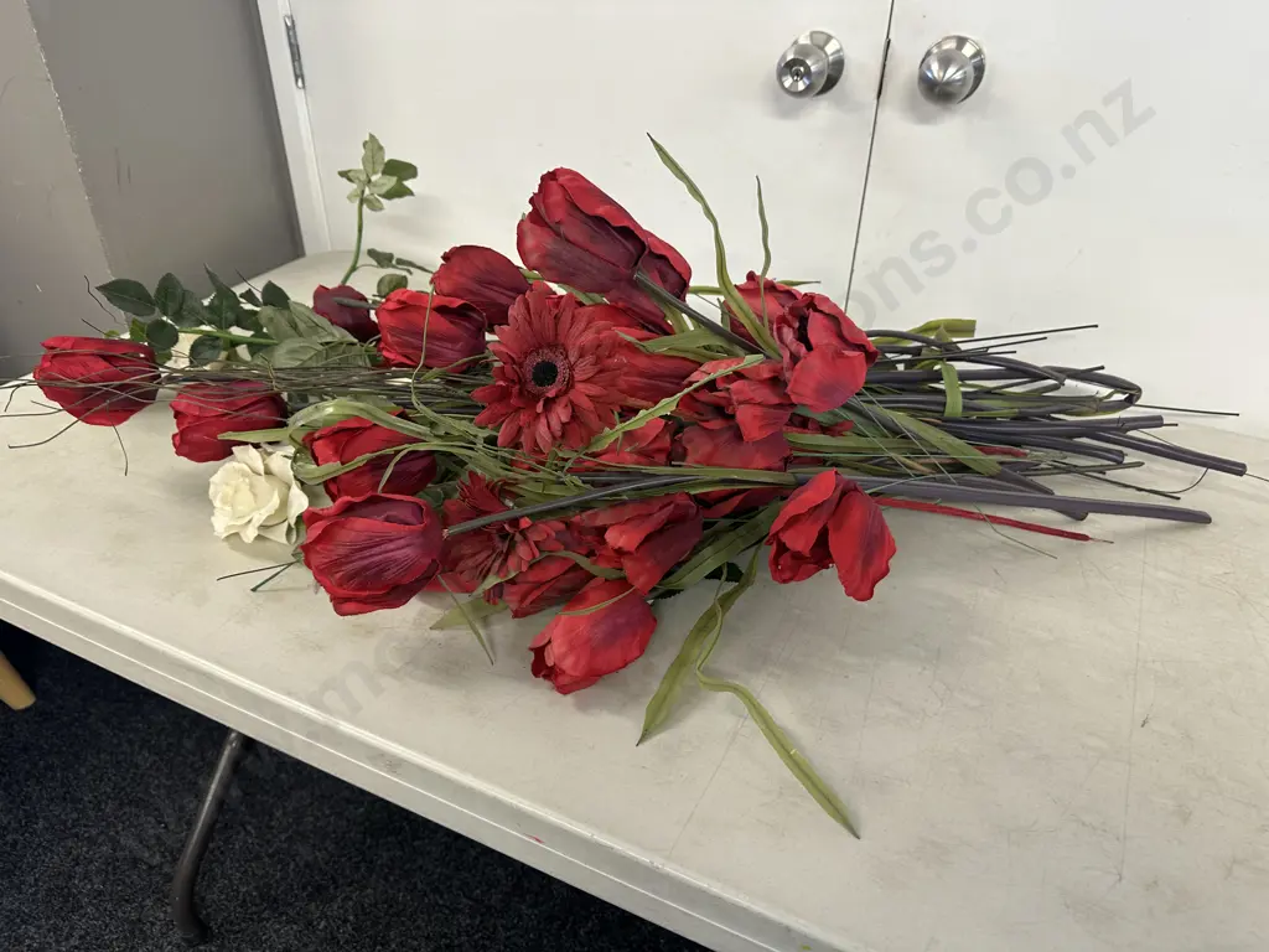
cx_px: 634
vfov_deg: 56.8
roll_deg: -0.1
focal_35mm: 24
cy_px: 476
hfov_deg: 71.6
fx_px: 880
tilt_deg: -33.2
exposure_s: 1/50
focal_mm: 6.86
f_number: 1.78
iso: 160
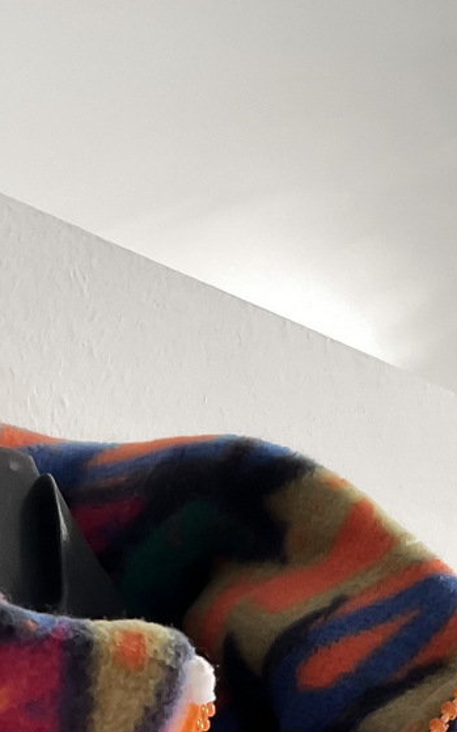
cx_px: 103
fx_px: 1755
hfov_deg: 14.8
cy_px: 1033
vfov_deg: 20.7
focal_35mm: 88
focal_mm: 3
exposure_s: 1/120
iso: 64
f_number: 1.8
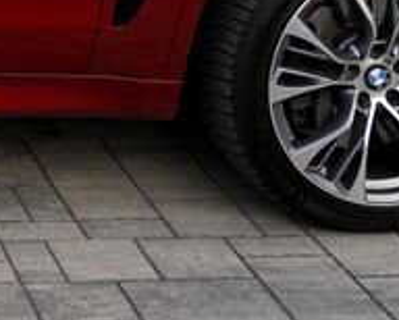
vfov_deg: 11.3
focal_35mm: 120
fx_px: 1419
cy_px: -370
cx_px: -345
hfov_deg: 14.0
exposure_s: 1/200
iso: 100
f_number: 7.1
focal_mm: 24
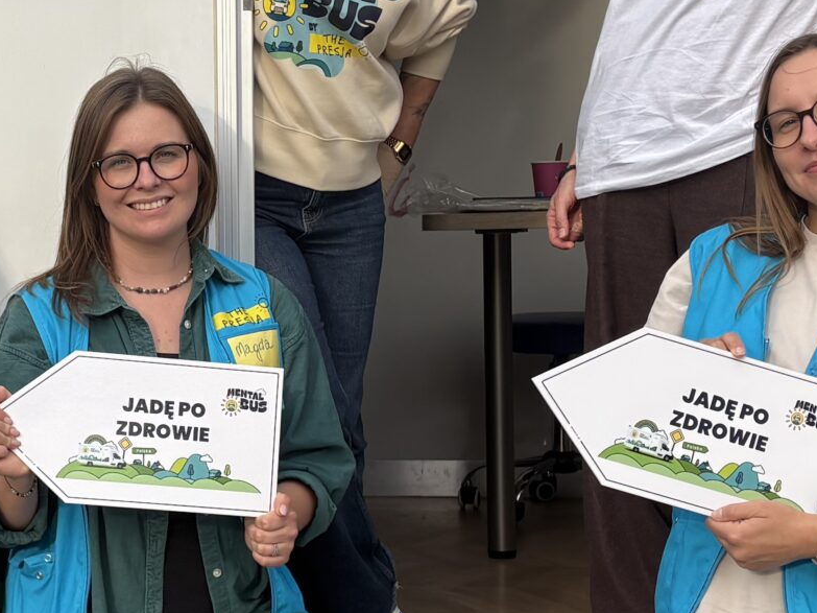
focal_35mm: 85
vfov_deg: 17.3
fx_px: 2006
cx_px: 162
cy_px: 374
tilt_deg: -4.2
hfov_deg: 22.7
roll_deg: +0.7
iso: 50
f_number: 1.6
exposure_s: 1/1287
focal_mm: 5.96
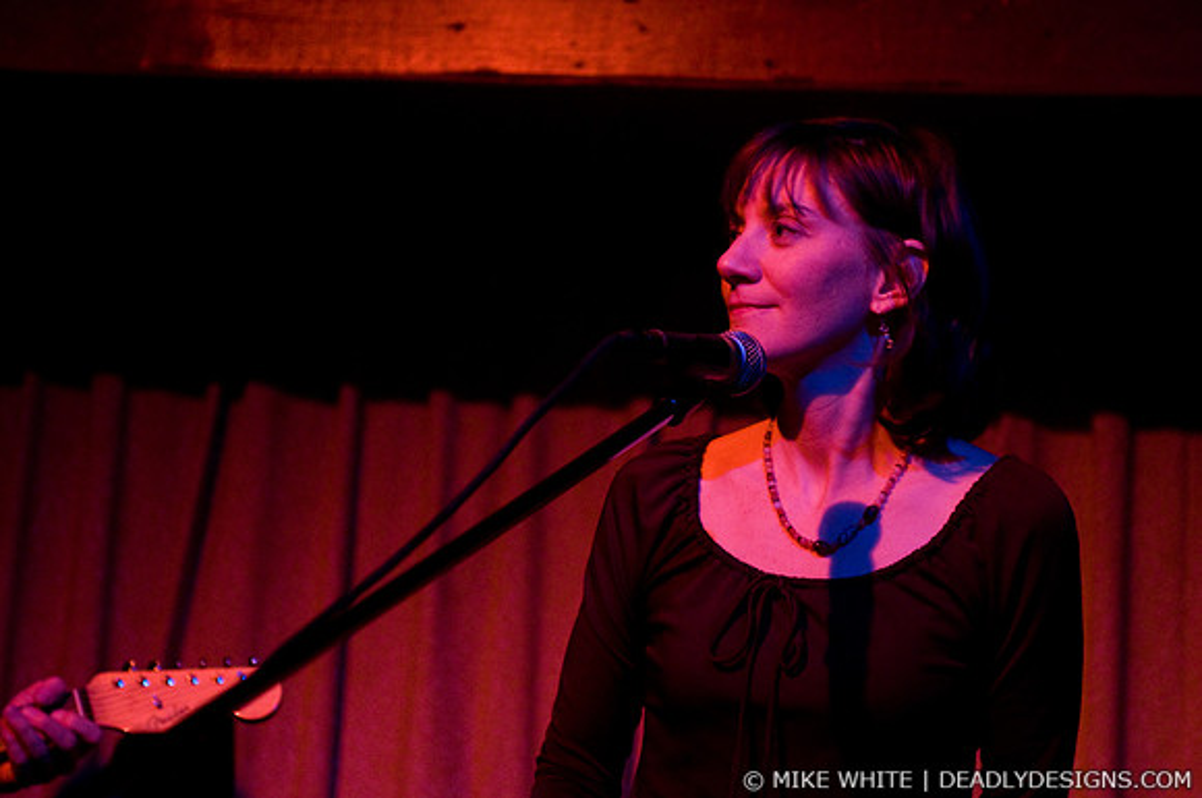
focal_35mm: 105
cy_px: 399
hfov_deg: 19.5
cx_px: 601
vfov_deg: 13.0
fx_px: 3501
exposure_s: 1/60
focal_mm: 70
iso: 1250
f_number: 2.8
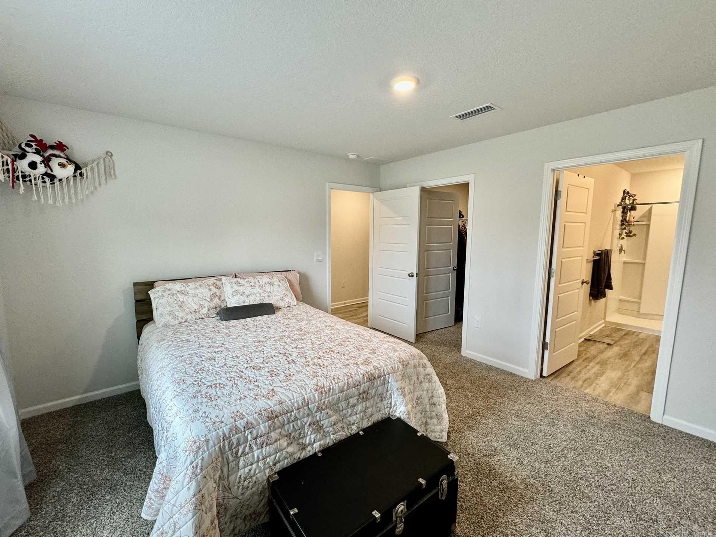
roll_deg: -0.4
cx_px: 337
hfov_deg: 98.1
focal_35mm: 15
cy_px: 267
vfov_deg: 81.8
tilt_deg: -7.2
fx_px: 310
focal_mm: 2.22
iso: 200
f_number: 2.2
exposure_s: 1/120
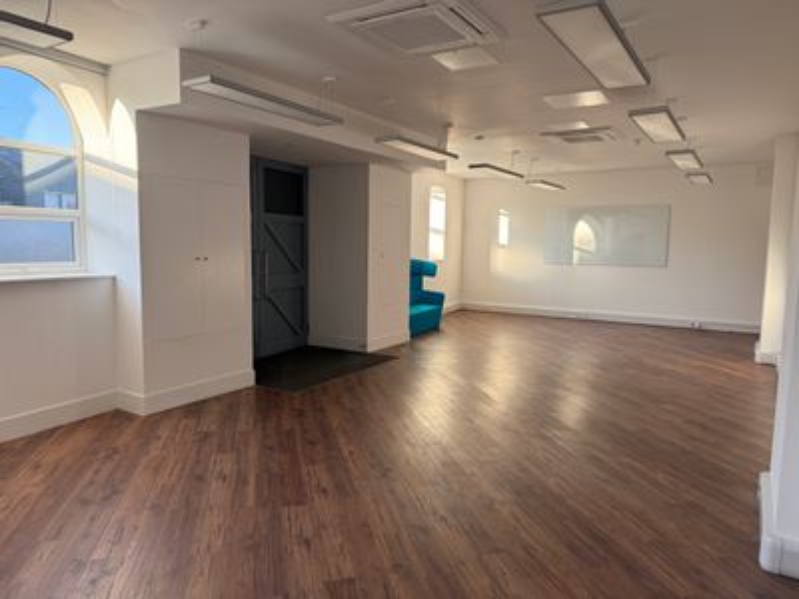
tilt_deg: -5.9
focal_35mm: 24
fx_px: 554
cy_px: 300
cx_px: 400
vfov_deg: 56.8
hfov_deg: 71.6
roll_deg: -1.2
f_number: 1.78
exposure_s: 1/242
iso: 125
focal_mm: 6.76
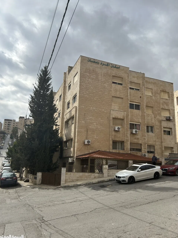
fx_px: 192
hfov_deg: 49.7
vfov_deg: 63.4
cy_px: 125
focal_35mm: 28
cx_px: 88
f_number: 1.5
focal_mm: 5.7
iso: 50
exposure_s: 1/5882
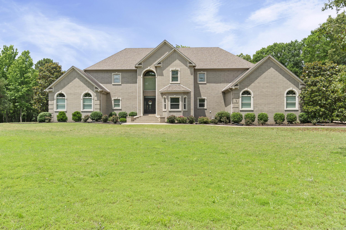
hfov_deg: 67.4
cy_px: 115
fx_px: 259
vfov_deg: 47.9
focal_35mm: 27
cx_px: 173
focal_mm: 18
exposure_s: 1/125
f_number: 9
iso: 250
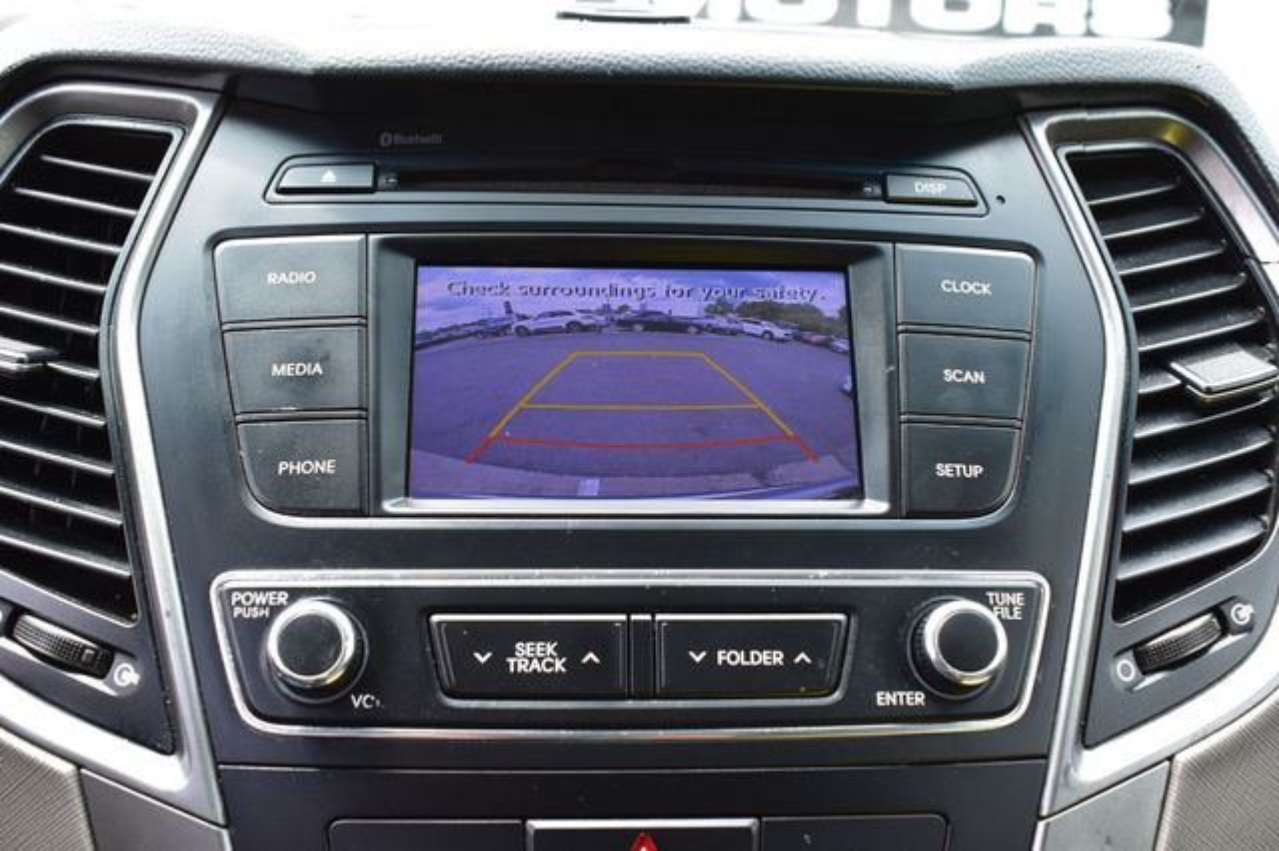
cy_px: 426
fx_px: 1332
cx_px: 640
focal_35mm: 38
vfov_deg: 35.5
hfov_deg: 51.3
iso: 400
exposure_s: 1/50
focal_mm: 25
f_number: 8
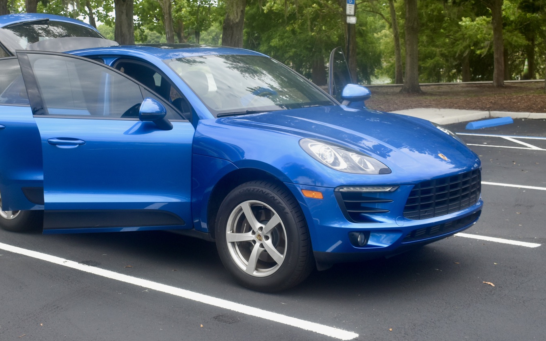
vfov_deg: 22.7
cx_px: 206
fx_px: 848
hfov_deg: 35.5
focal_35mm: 57
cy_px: 140
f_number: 8
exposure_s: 1/250
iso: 320
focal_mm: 28
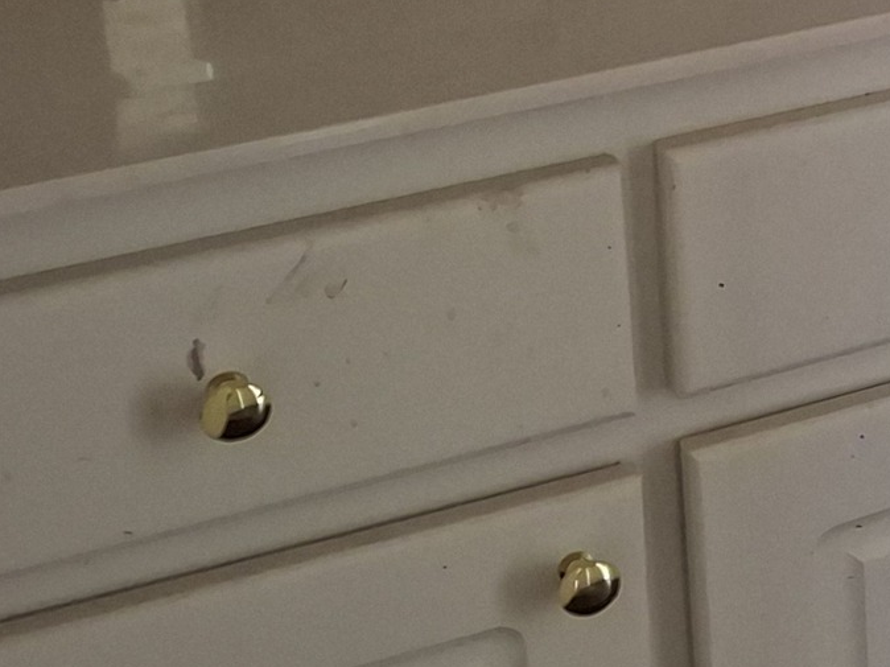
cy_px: -309
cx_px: 1752
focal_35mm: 114
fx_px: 2930
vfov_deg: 12.4
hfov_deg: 14.5
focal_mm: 4.69
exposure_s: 1/40
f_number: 1.8
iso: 250
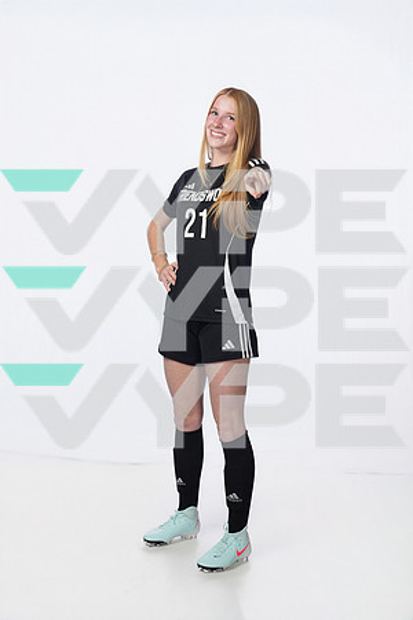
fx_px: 1153
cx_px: 206
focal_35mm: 67
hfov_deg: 20.3
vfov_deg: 30.1
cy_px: 310
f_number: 8
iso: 800
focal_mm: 67
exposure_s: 1/250
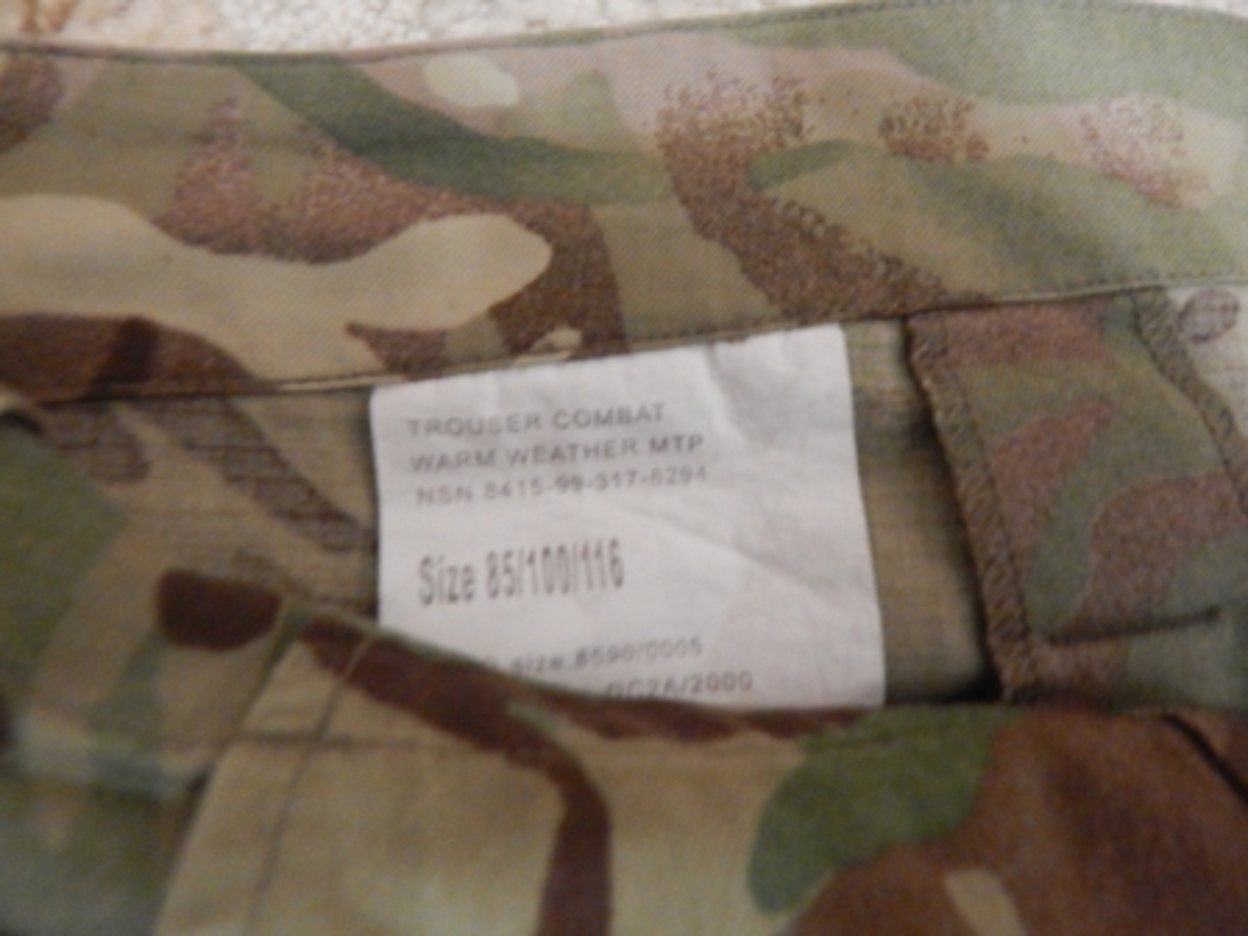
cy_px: 468
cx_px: 624
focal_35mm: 22
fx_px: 793
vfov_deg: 61.1
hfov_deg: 76.4
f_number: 3
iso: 800
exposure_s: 1/5
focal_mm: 4
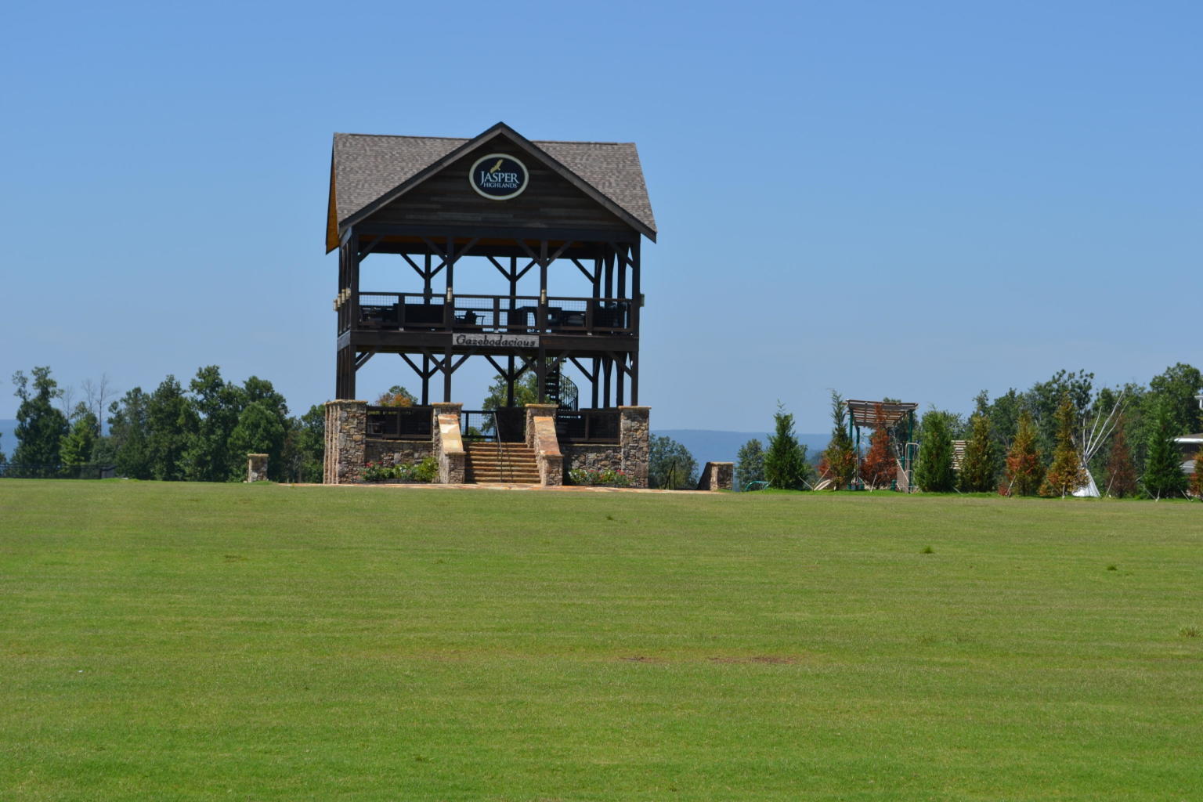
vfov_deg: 17.5
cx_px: 602
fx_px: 2606
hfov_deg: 26.0
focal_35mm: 78
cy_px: 401
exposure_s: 1/250
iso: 100
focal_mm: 52
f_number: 8
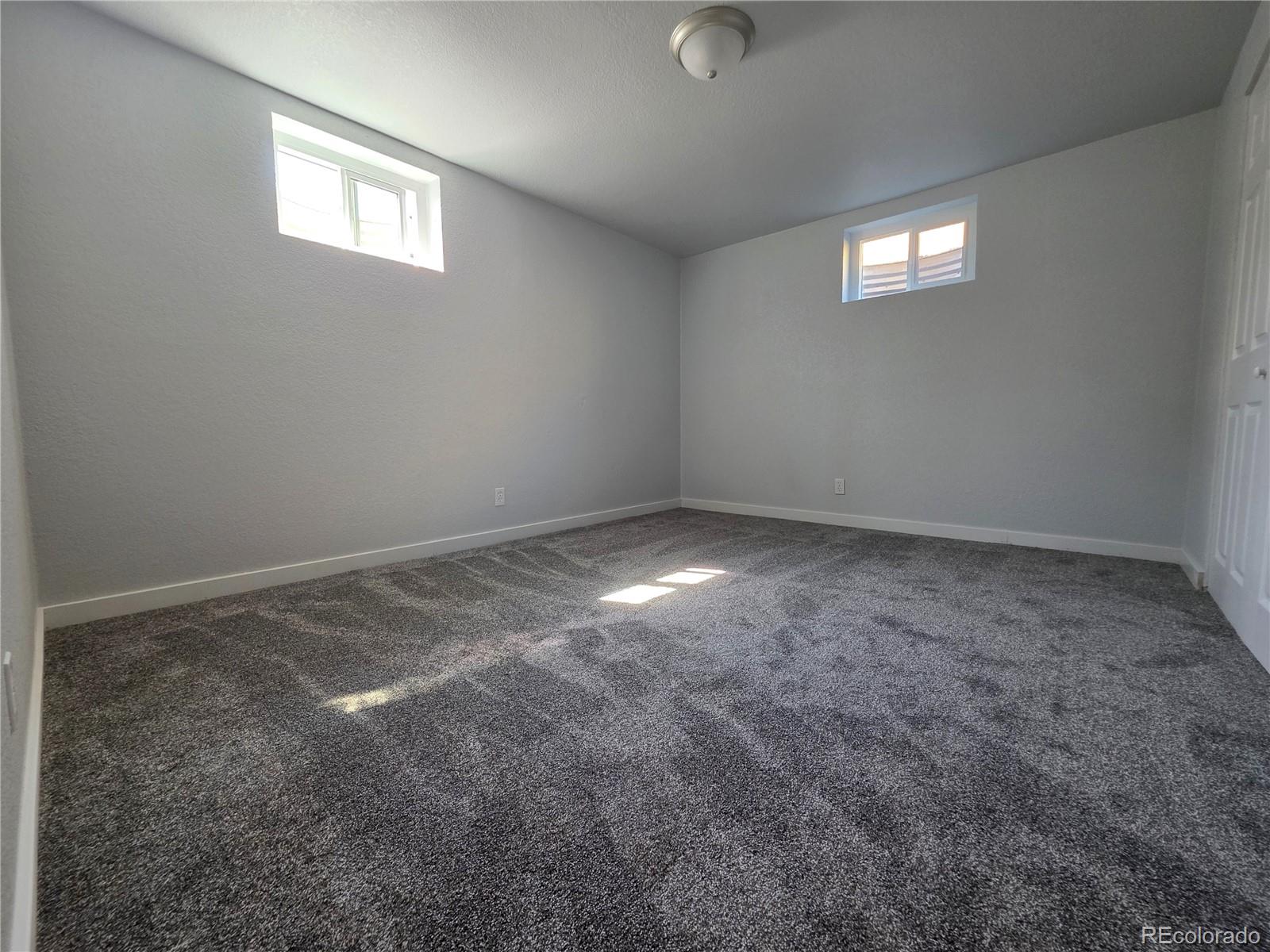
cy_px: 476
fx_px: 477
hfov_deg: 106.2
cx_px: 635
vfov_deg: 89.9
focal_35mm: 13
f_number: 1.9
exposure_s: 1/60
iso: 160
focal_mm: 2.2
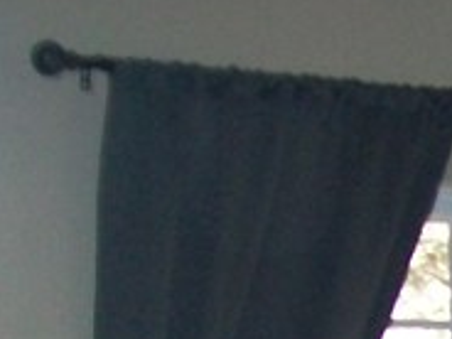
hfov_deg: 9.6
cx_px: 980
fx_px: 2468
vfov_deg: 7.4
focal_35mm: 189
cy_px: 764
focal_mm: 6.1
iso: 160
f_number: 2.7
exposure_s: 1/60
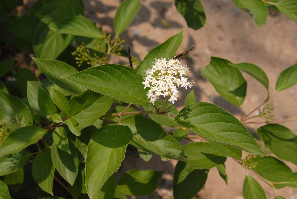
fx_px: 619
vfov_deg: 18.2
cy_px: 100
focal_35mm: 75
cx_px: 148
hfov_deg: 27.0
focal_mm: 50
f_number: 11
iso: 400
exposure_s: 1/500
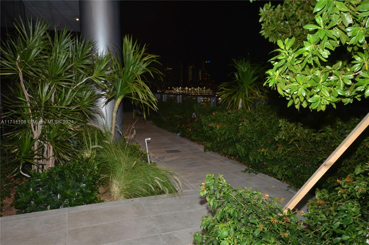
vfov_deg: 43.4
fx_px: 307
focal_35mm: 30
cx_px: 184
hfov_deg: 62.0
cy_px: 122
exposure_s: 1/60
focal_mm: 20
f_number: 5.6
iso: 800
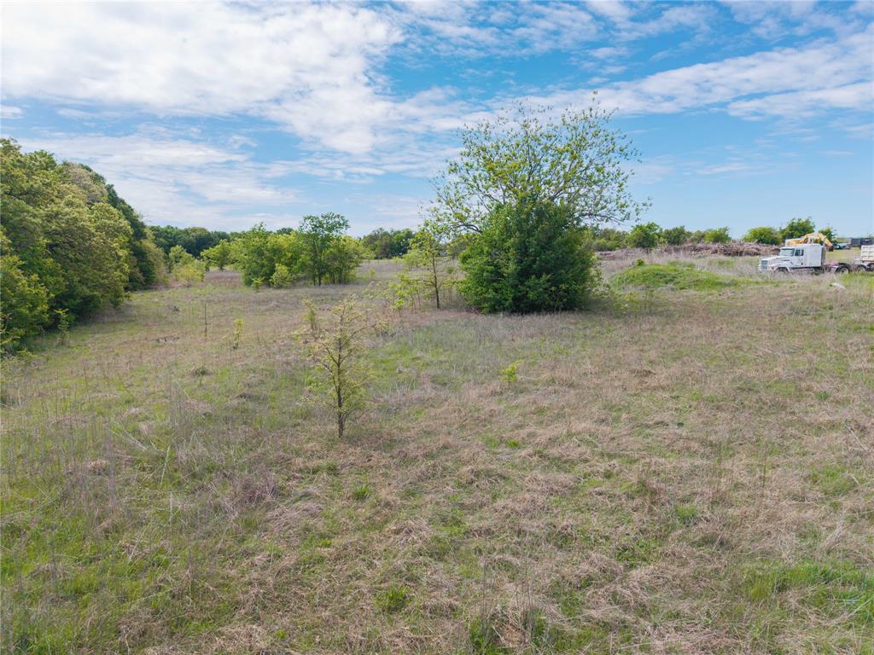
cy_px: 328
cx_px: 437
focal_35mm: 24
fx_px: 606
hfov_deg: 71.6
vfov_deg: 56.8
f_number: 1.8
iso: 300
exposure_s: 1/8000
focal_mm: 8.67
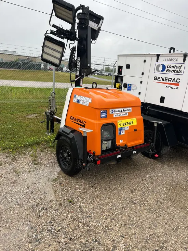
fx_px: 188
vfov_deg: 67.3
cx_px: 94
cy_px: 126
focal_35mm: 26
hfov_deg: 53.1
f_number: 1.6
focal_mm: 5.1
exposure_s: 1/487
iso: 50
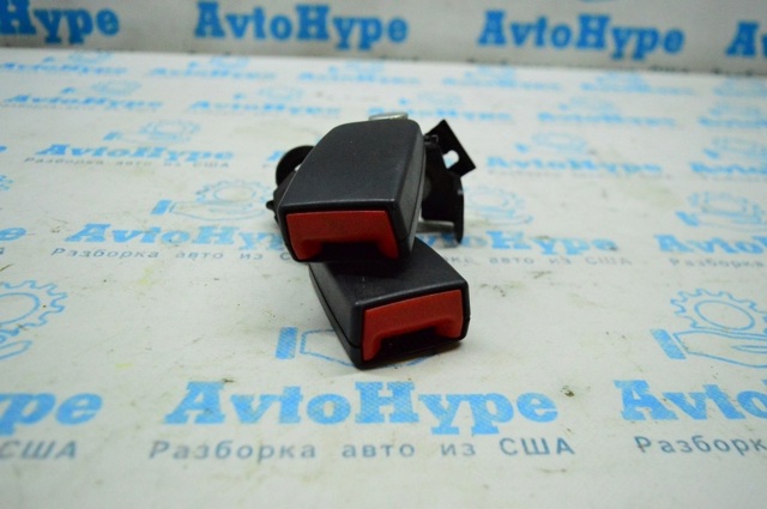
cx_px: 384
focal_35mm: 30
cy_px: 254
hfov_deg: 62.0
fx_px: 638
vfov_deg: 43.5
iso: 6400
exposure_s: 1/1000
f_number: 4
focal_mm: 20
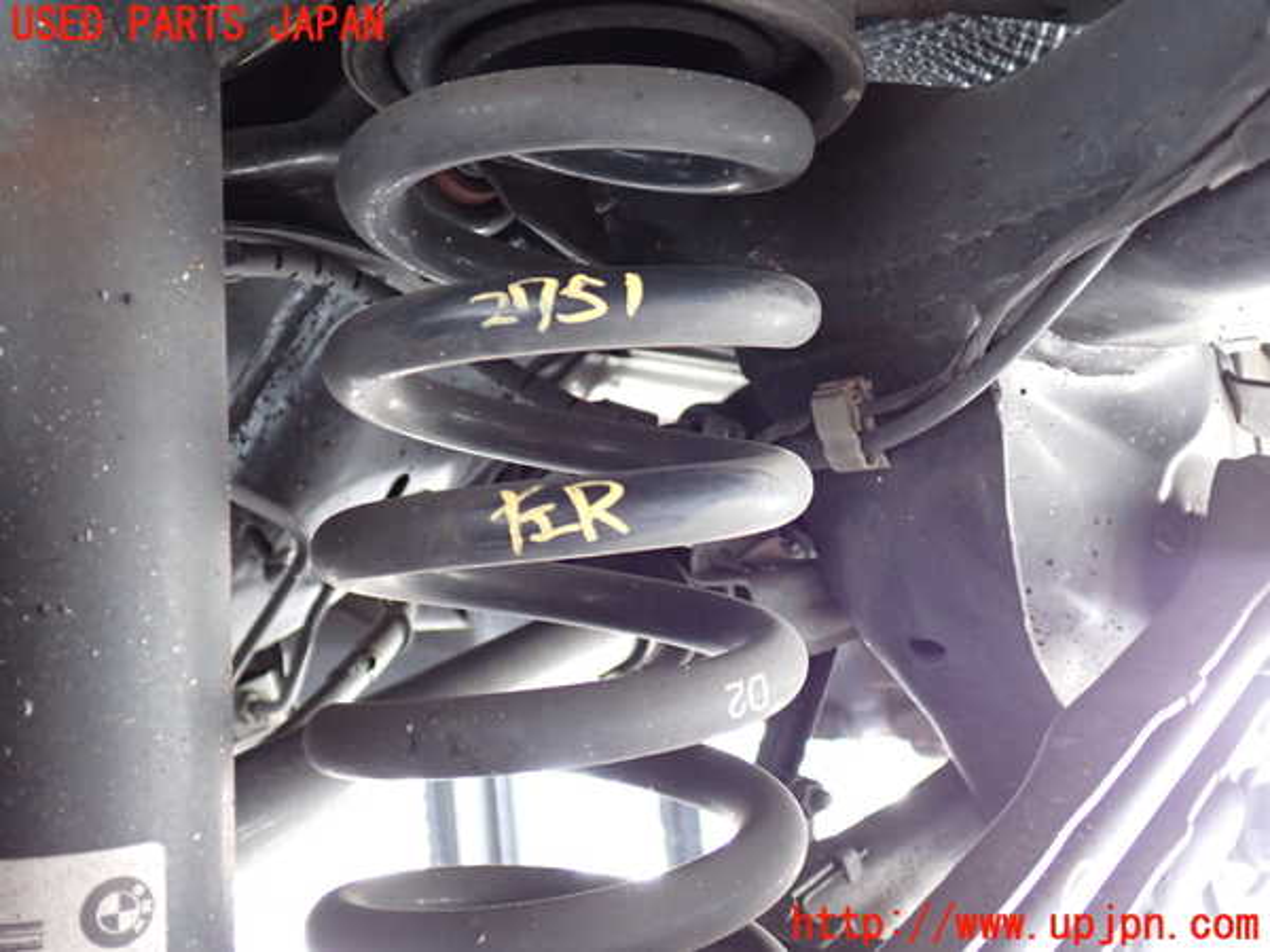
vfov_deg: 39.7
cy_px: 476
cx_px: 635
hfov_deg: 51.4
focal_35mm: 36
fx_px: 1321
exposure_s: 1/40
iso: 640
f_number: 2.5
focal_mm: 6.37
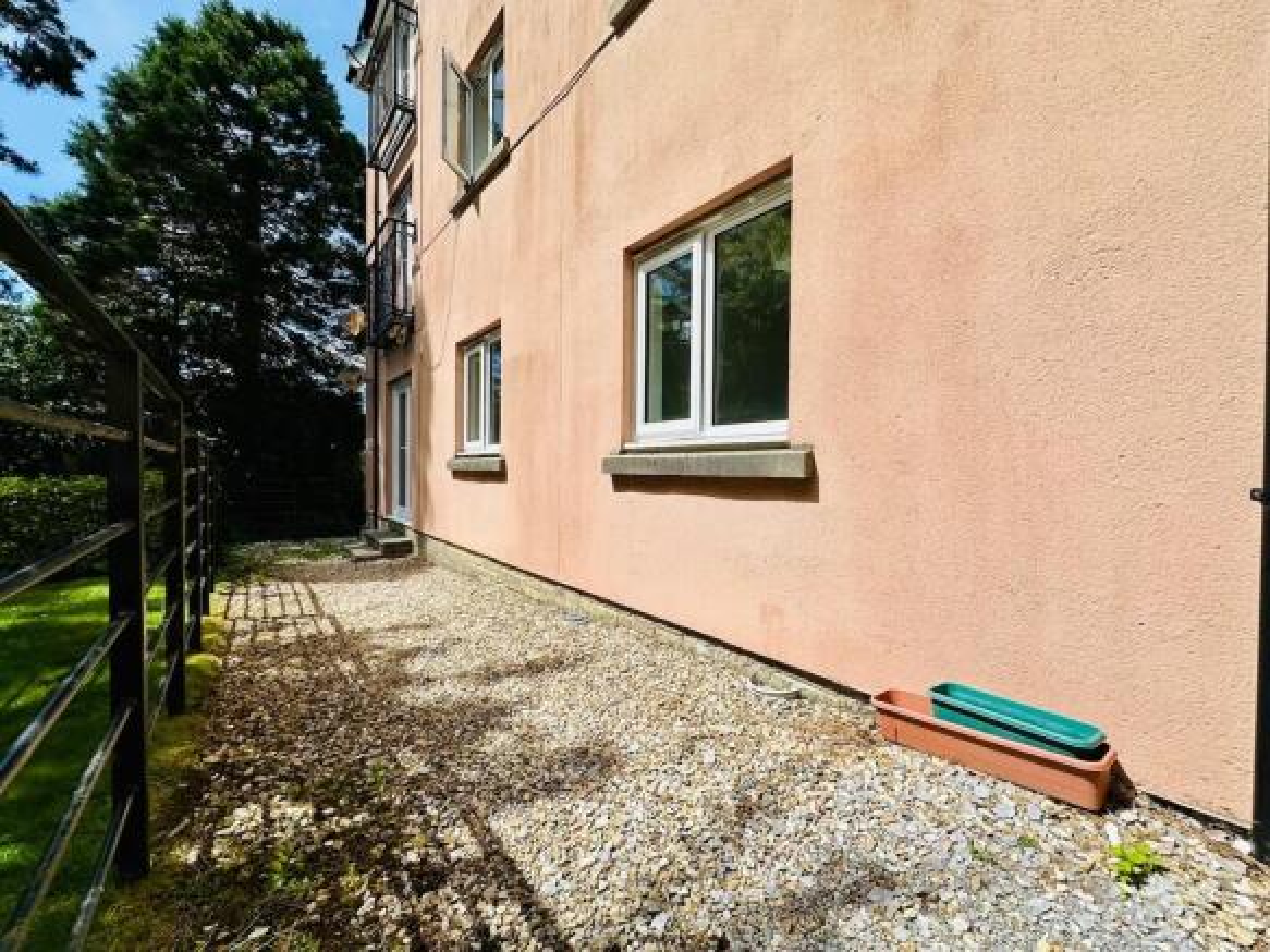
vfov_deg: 85.7
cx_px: 635
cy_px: 476
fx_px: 514
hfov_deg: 102.1
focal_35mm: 14
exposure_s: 1/2817
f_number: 2.2
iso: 50
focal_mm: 2.22
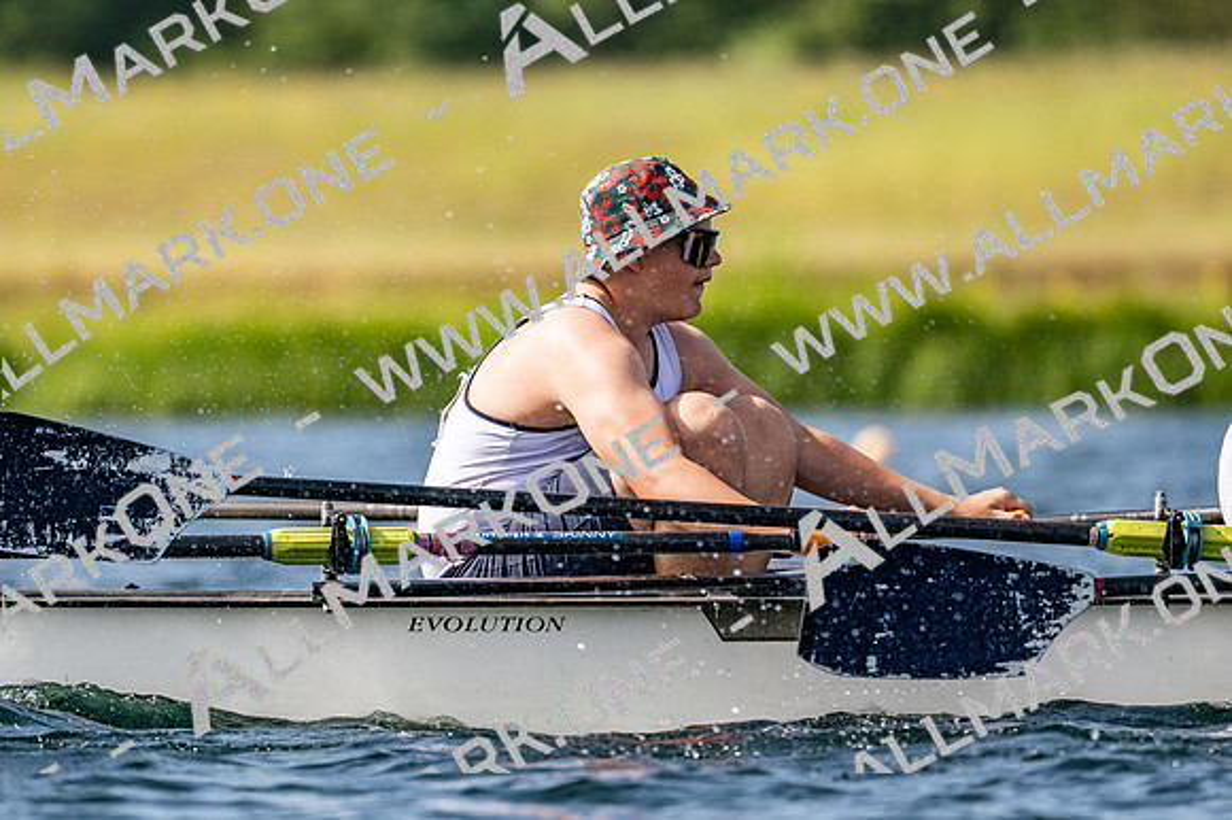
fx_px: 20521
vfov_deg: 2.3
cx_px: 616
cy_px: 410
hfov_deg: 3.4
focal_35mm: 600
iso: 220
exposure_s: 1/2500
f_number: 4.5
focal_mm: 400
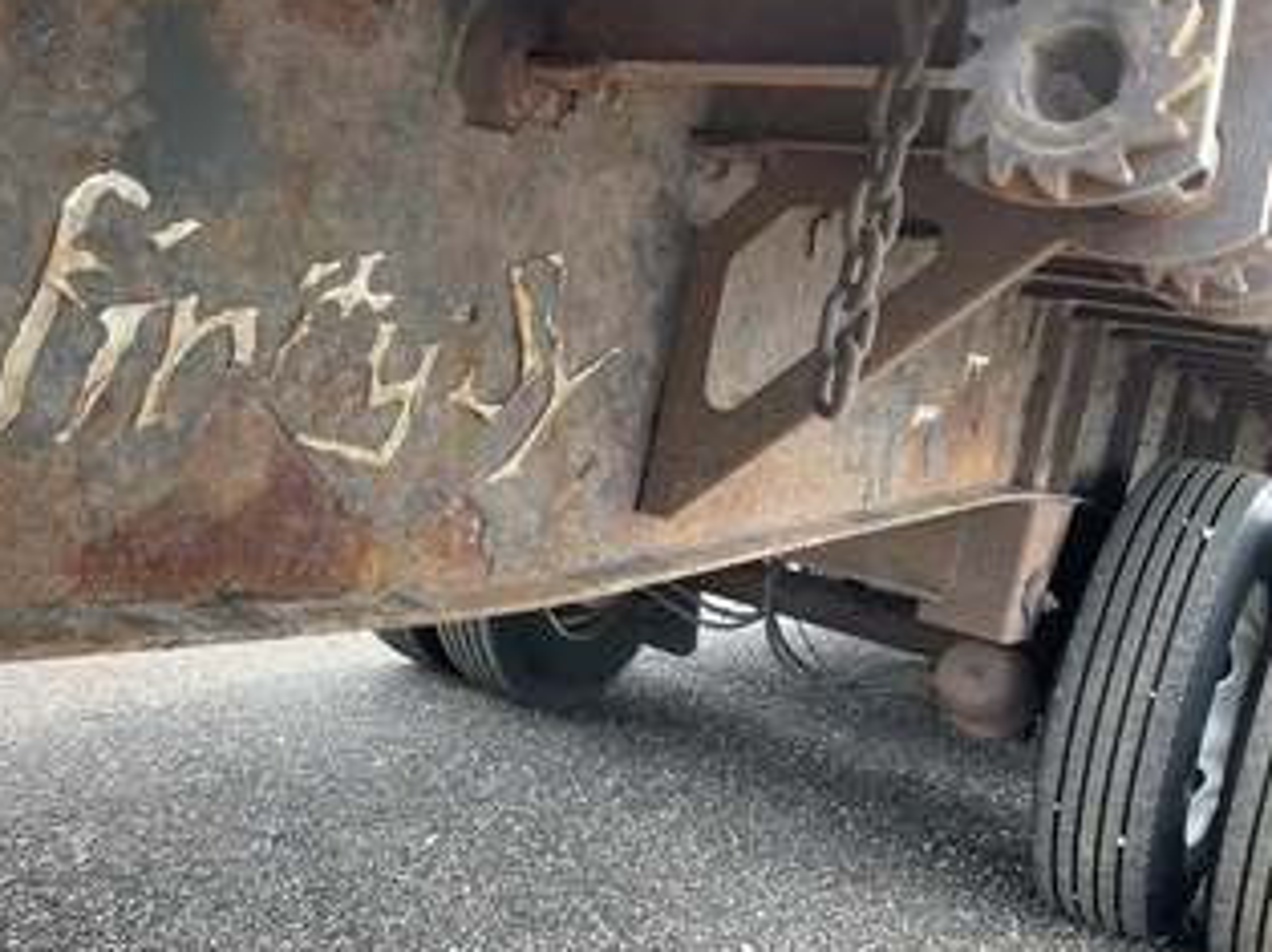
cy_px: 502
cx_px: 470
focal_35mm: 37
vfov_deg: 38.6
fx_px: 1359
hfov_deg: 49.6
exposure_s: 1/172
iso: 32
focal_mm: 3
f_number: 1.8
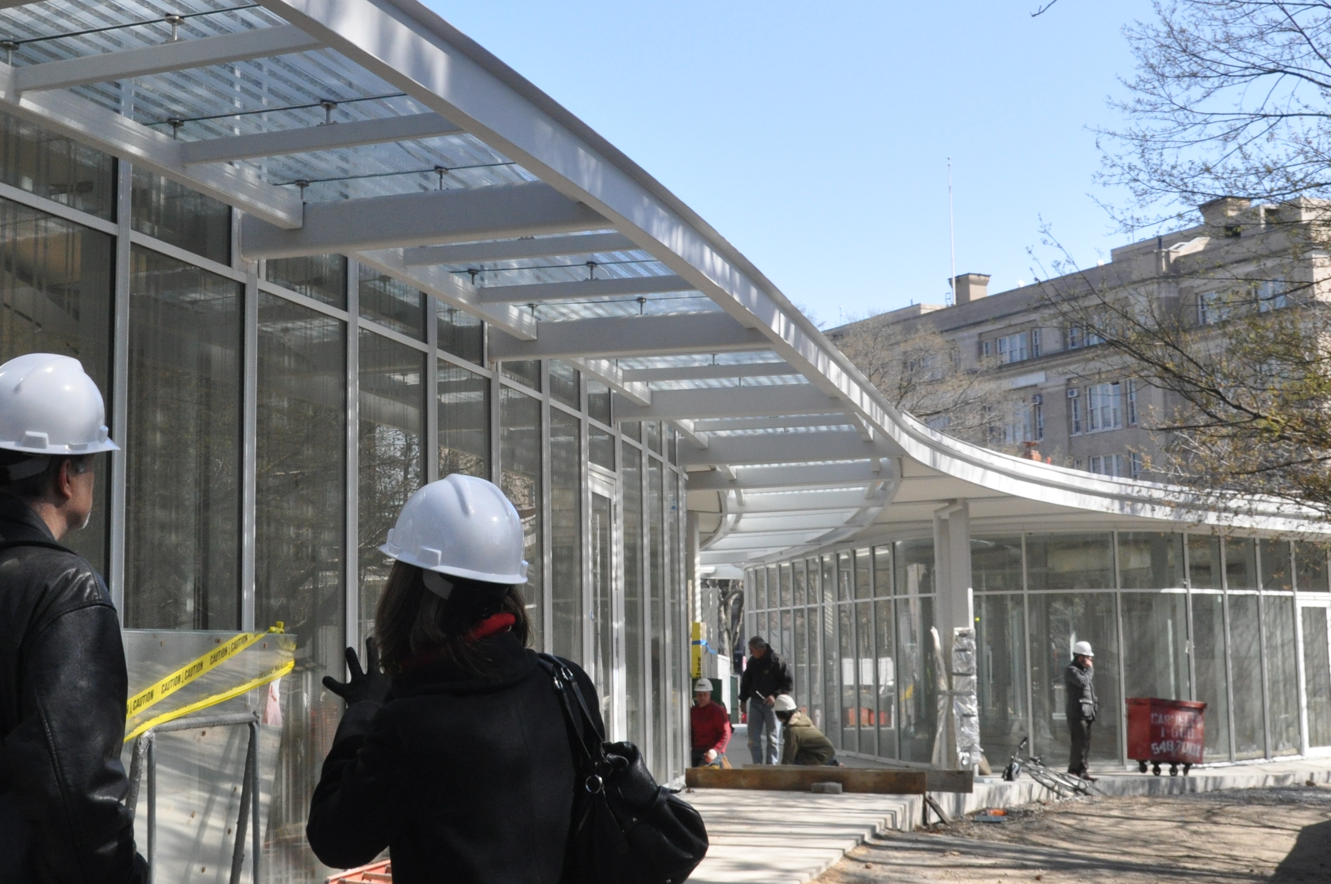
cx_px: 442
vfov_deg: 26.5
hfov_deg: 38.6
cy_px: 399
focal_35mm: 51
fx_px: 1876
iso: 800
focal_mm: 21
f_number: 10
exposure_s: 1/400
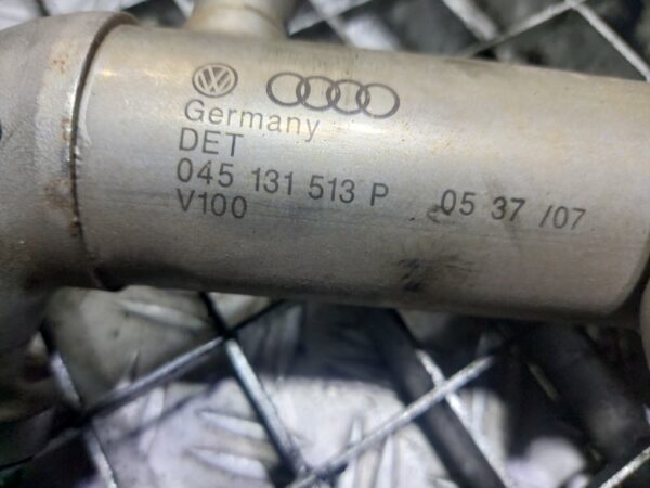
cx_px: 325
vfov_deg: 54.9
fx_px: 469
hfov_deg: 69.4
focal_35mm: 25
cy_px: 244
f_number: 1.8
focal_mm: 5.23
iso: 160
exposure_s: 1/50
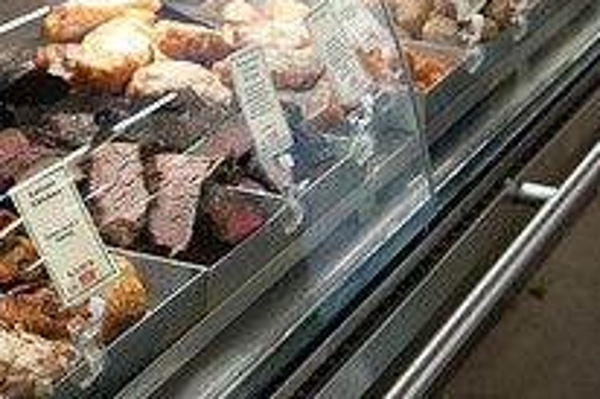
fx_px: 1965
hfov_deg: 17.0
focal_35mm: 118
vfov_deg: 11.4
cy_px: -61
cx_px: -6
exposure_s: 1/80
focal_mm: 42
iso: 640
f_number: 4
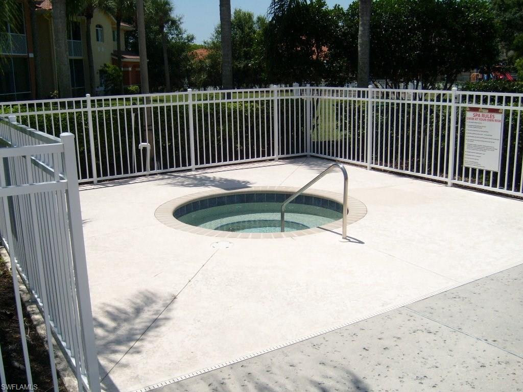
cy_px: 196
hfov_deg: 52.6
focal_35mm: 35
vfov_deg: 40.7
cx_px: 262
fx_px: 529
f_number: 7.1
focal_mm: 5.8
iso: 80
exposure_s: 1/750
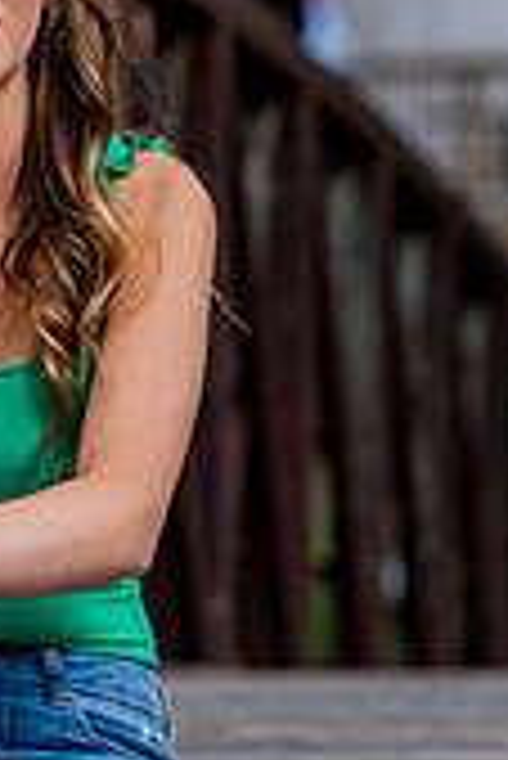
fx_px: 7604
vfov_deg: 5.7
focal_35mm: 360
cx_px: -81
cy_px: 351
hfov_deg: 3.8
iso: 100
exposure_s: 1/200
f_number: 4
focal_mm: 135
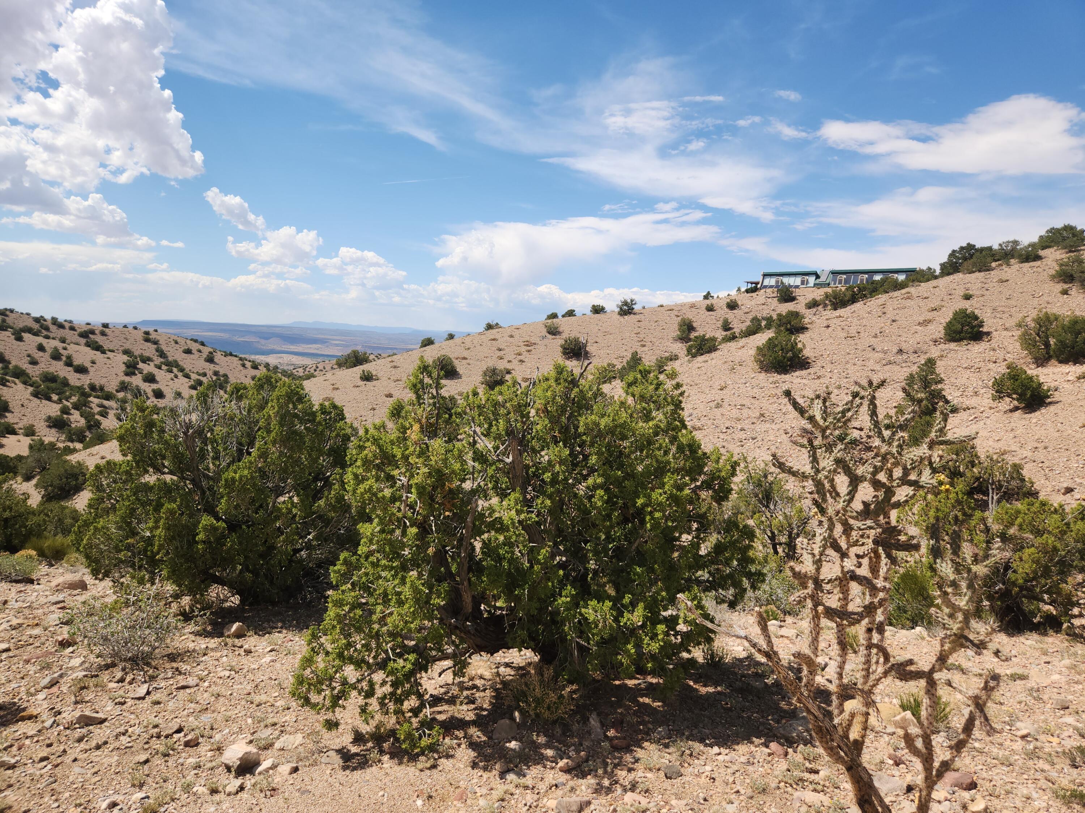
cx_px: 542
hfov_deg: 73.9
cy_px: 406
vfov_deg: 58.9
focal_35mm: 23
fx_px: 721
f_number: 1.8
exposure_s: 1/1737
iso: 20
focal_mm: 5.4
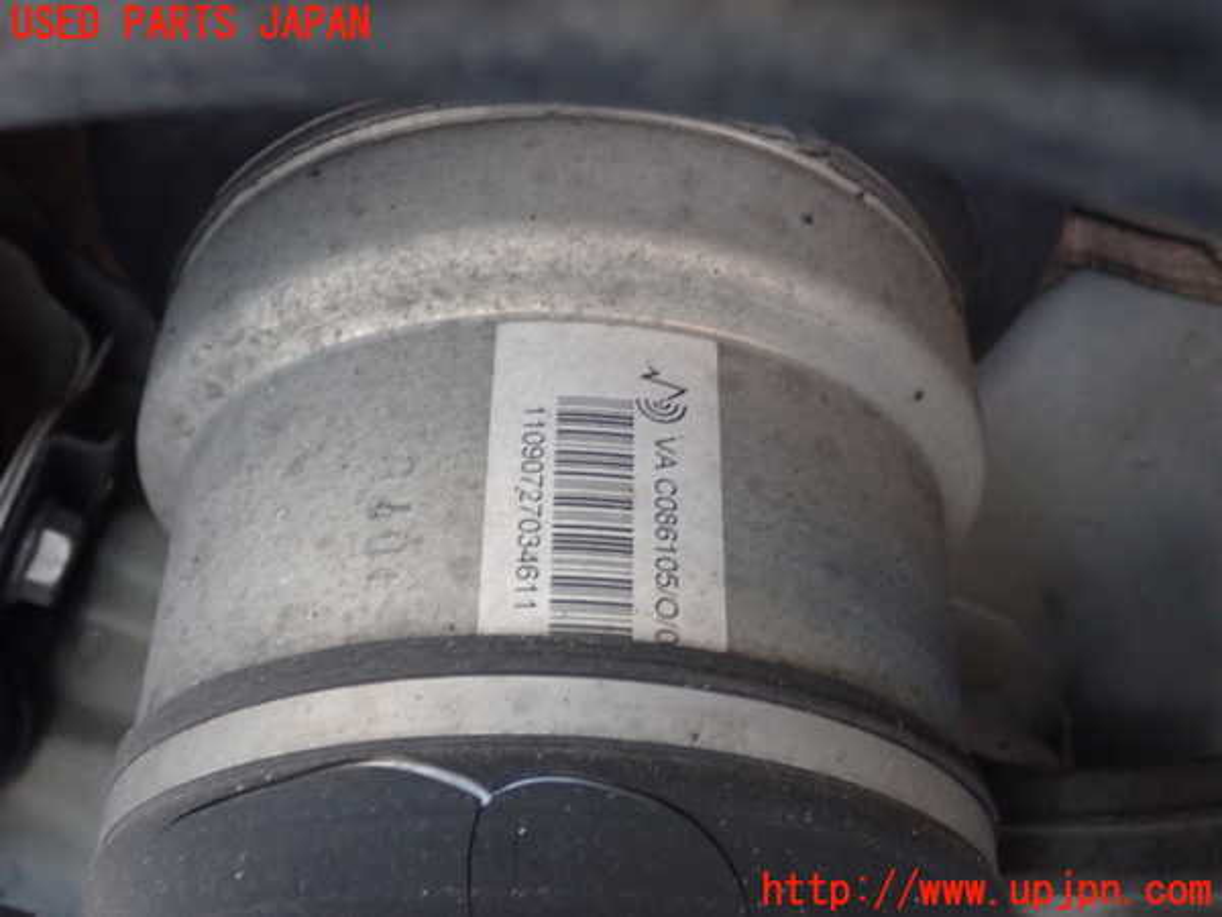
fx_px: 1553
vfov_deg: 32.9
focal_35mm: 44
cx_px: 611
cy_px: 458
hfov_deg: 42.9
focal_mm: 7.84
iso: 800
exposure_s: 1/25
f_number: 2.9
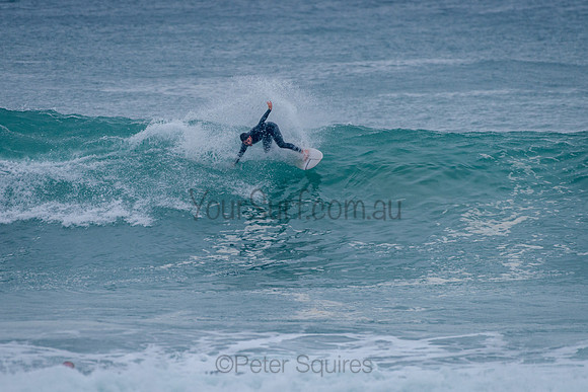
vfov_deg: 2.2
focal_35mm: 613
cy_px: 196
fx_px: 10006
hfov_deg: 3.4
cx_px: 294
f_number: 5.6
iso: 500
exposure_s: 1/2000
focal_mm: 500
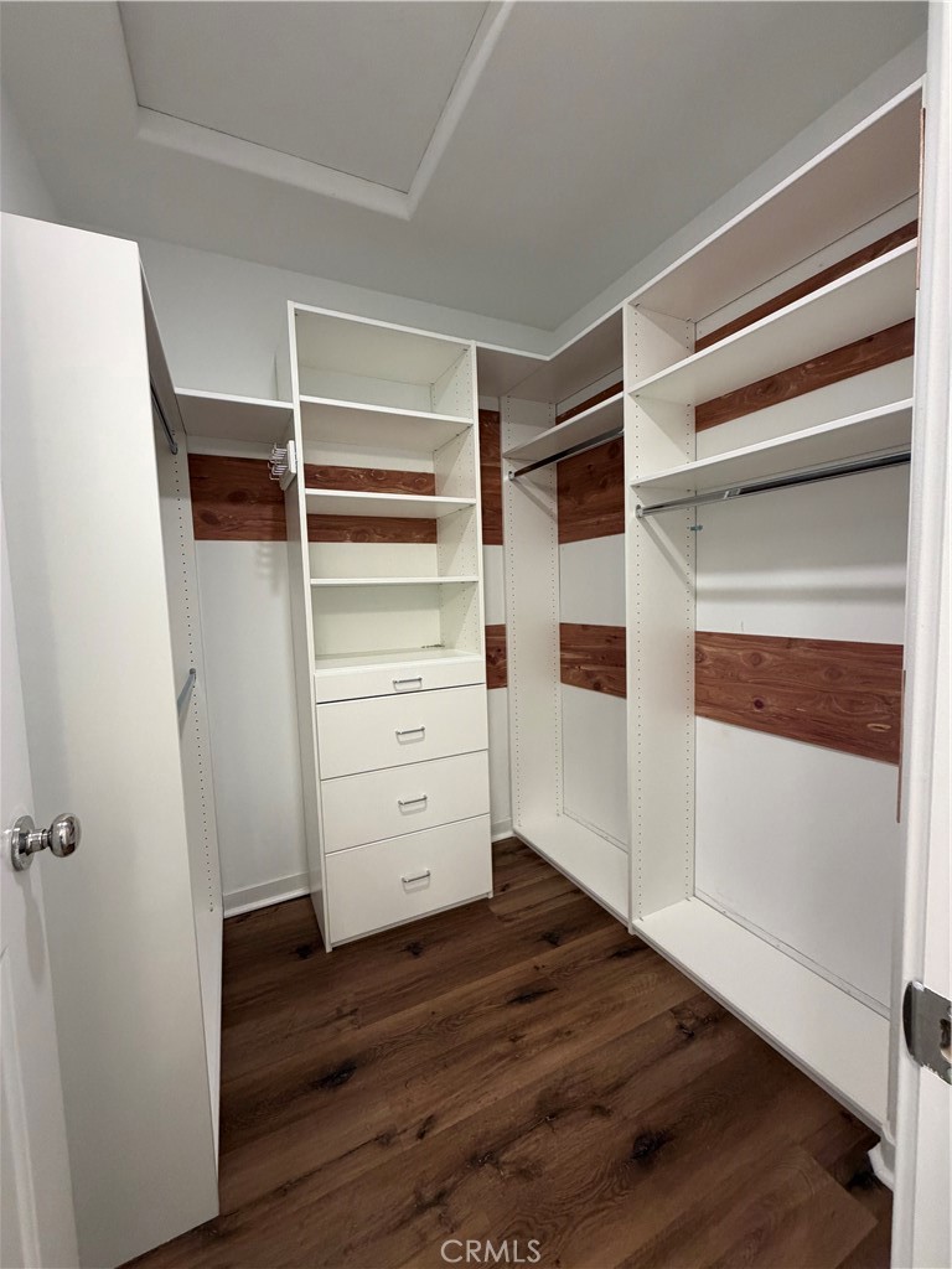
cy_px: 634
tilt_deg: -4.9
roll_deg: +2.6
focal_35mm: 14
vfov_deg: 102.1
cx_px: 476
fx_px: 513
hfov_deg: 85.7
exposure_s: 1/120
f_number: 2.2
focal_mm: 2.22
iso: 320
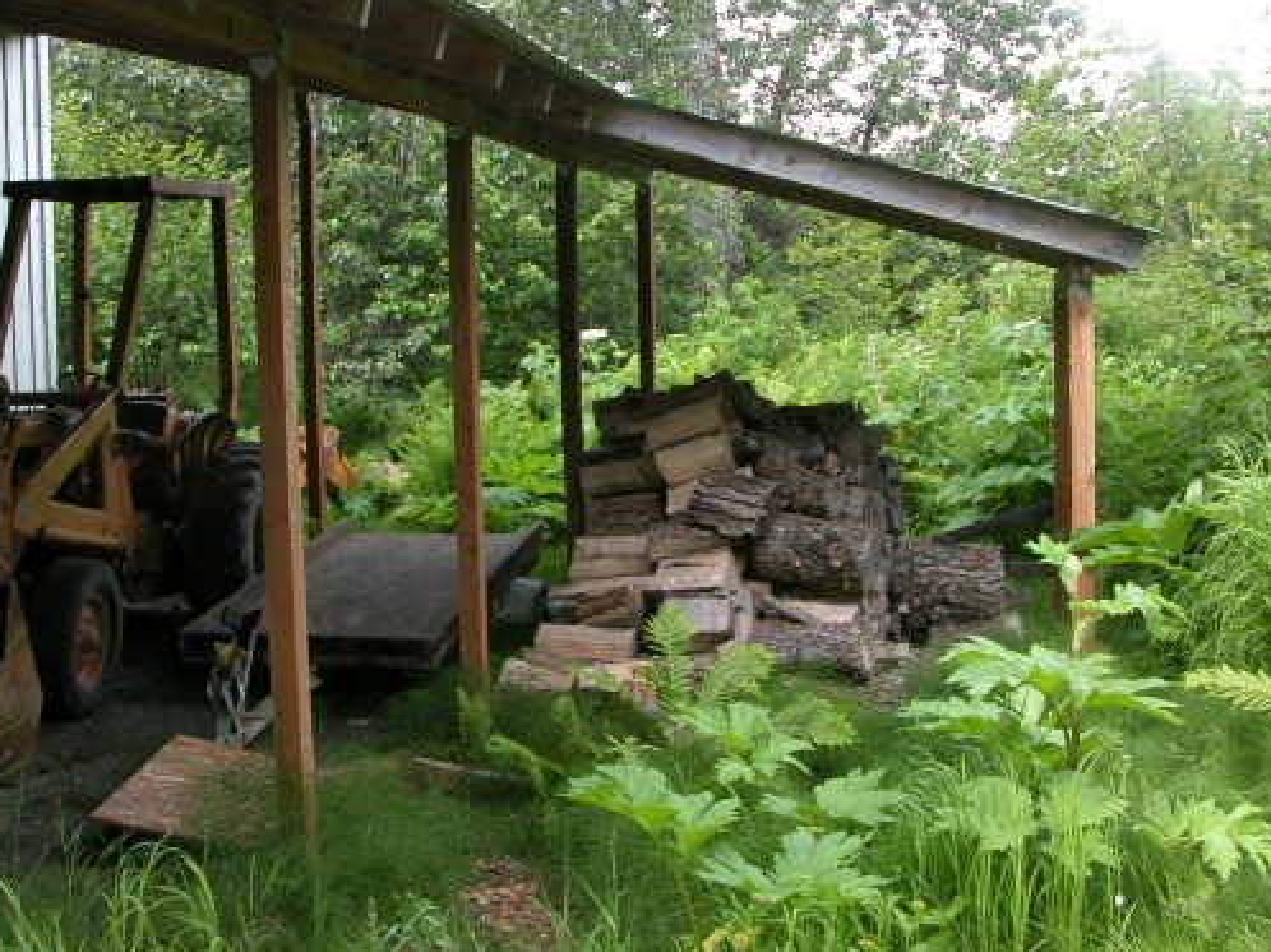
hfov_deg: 42.0
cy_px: 406
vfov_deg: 32.1
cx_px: 551
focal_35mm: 45
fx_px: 1651
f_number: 4
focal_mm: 8.9
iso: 100
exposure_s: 1/130
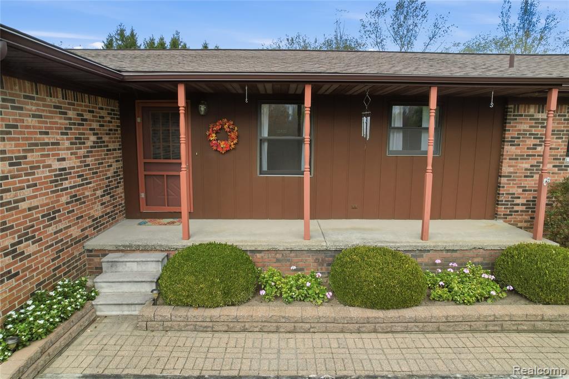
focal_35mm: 22
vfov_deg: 57.2
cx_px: 284
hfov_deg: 78.6
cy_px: 190
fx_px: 348
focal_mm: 8.4
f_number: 2.8
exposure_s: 1/100
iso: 100
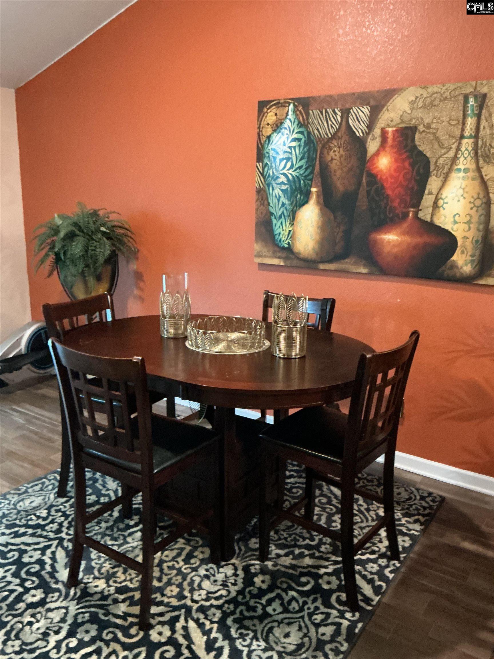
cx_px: 247
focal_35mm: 29
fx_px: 552
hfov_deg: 48.2
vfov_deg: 61.7
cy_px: 330
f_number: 1.8
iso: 500
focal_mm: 3
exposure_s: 1/24
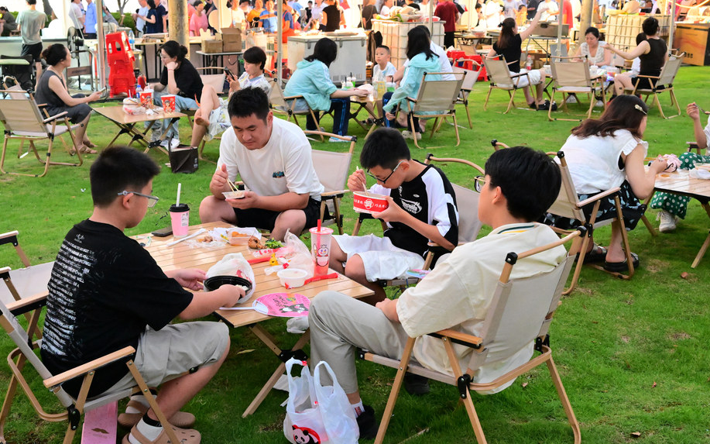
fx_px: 851
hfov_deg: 45.2
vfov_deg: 29.2
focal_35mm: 44
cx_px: 322
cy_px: 196
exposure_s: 1/80
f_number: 6.3
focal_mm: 33
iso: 8000
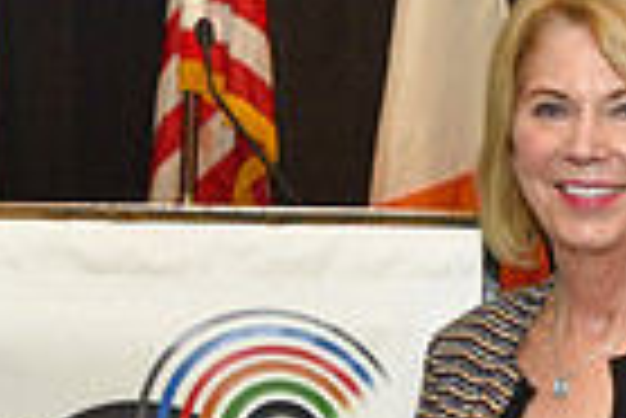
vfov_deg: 9.1
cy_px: 672
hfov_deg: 14.0
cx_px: 311
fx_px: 2541
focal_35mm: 146
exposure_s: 1/60
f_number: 7.1
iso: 1000
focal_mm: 35
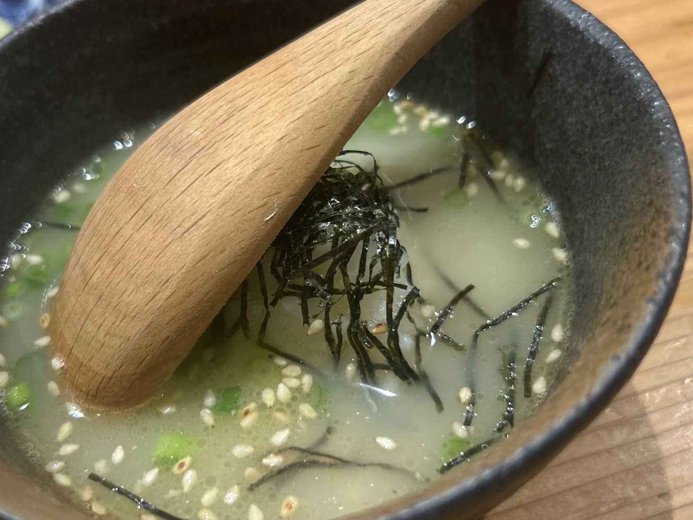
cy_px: 260
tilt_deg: -50.0
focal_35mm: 39
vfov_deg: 36.8
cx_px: 280
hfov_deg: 47.6
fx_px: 781
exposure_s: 1/50
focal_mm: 5.7
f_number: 1.5
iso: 200
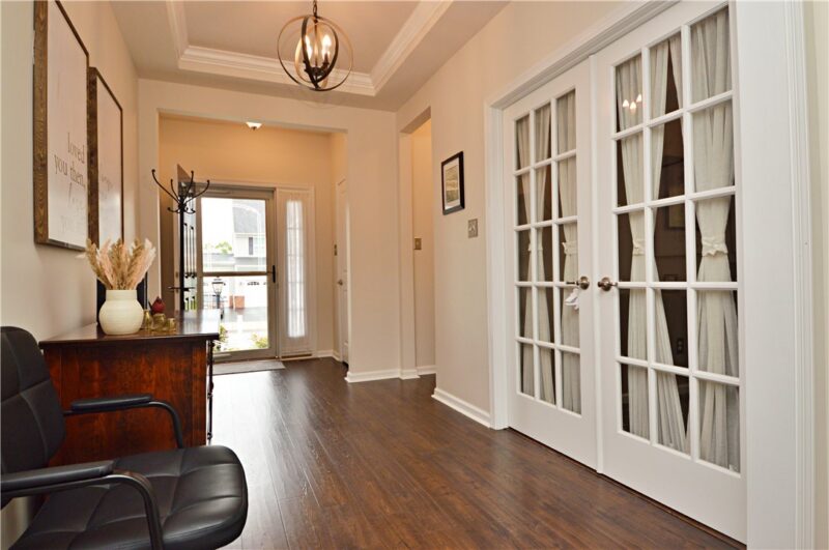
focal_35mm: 18
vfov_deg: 67.2
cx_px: 414
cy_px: 275
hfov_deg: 90.1
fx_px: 414
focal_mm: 12
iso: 400
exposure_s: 1/80
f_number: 4.5
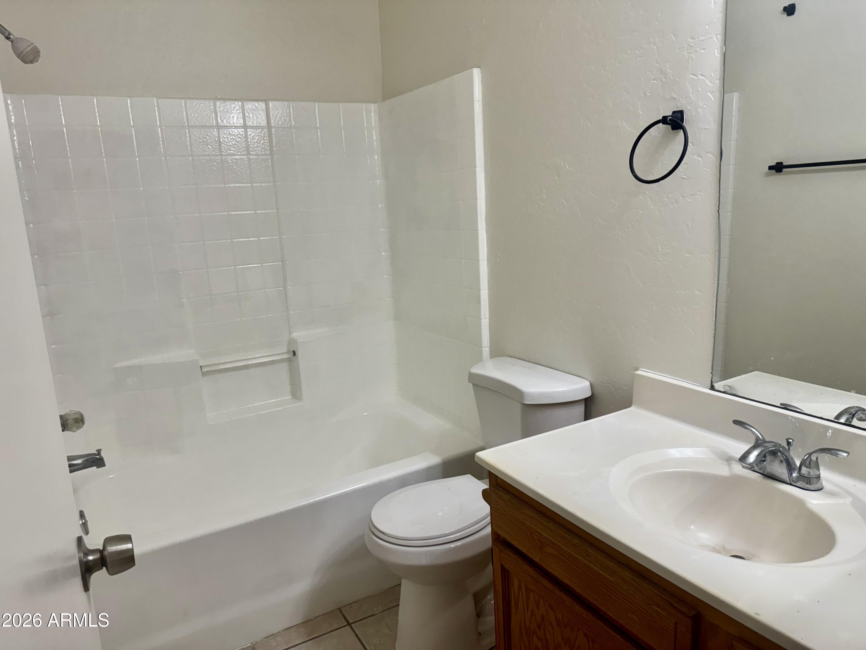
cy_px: 325
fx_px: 600
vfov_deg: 56.8
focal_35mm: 24
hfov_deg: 71.6
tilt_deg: -12.6
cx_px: 433
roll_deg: +2.6
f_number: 1.78
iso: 125
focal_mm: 6.76
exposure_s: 1/120
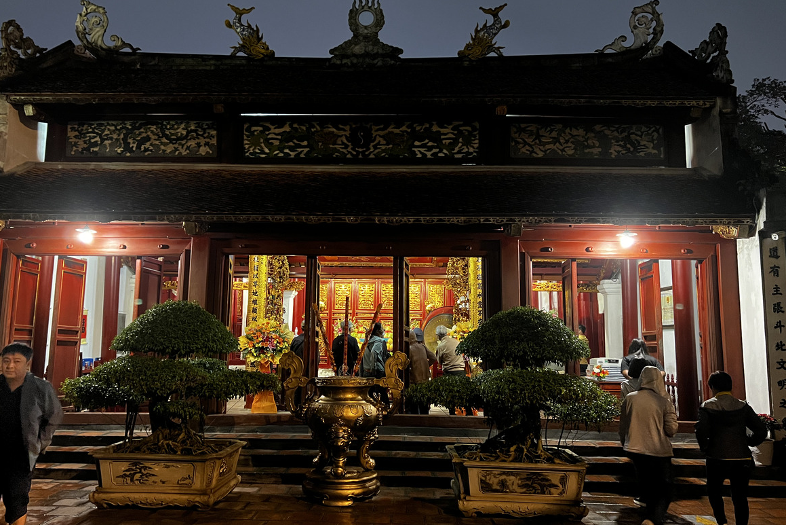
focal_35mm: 28
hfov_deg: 65.5
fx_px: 611
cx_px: 384
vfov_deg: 46.4
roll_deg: -0.8
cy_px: 267
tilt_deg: +6.7
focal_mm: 5.7
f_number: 1.5
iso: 500
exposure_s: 1/25
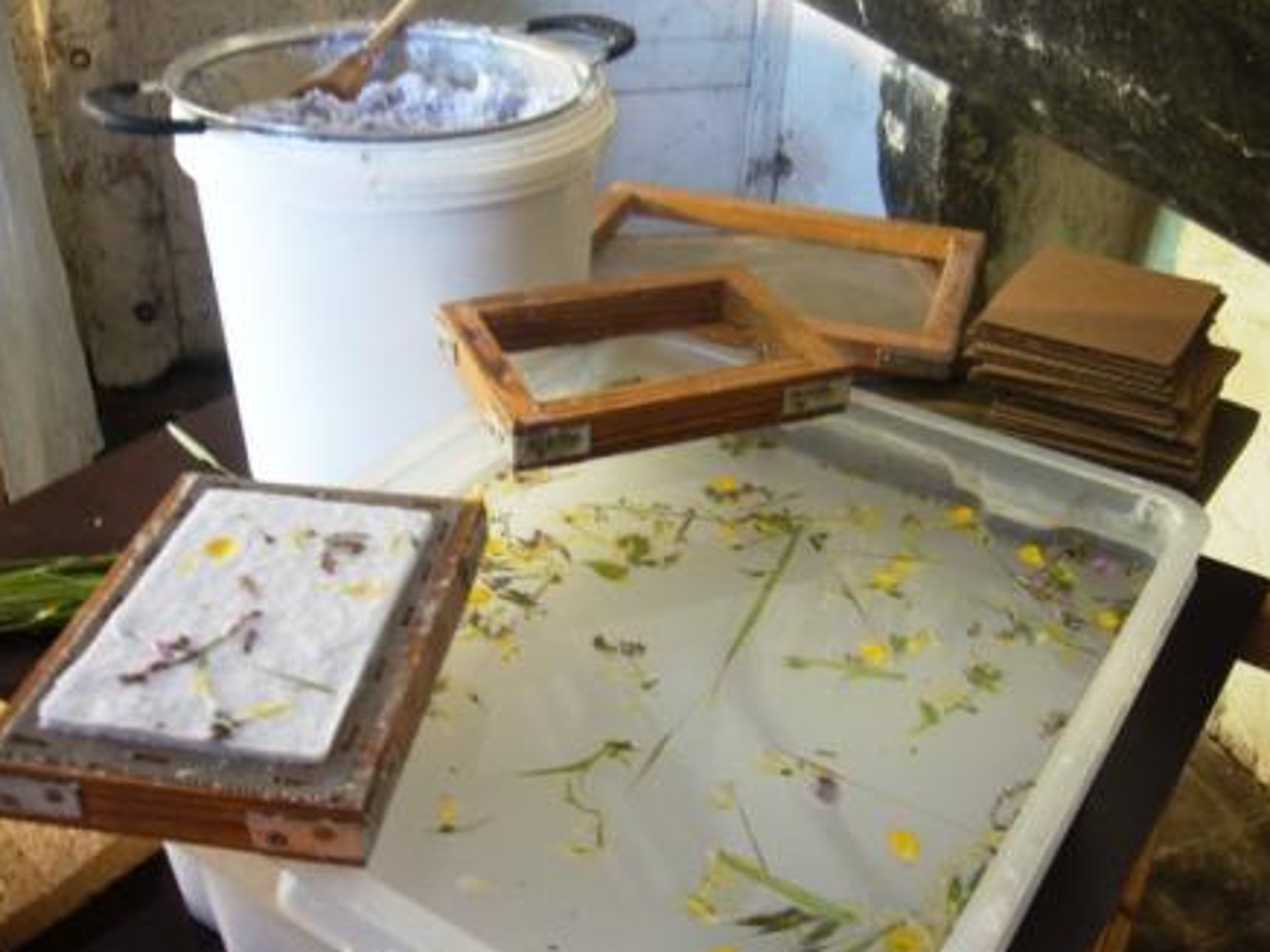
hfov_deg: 51.4
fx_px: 1321
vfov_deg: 39.7
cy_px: 483
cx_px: 641
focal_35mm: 36
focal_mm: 5.8
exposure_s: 1/8
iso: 200
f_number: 2.8
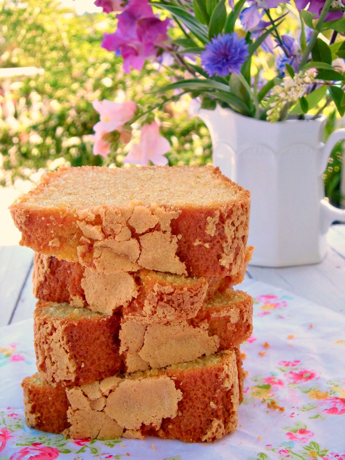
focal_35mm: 47
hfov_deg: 30.9
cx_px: 172
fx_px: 625
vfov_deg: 40.4
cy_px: 230
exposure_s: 1/160
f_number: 3.4
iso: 100
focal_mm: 8.3
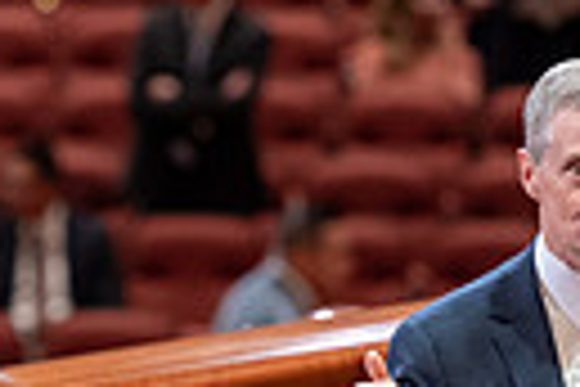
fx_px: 10520
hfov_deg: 3.2
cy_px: 664
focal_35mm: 653
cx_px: -13
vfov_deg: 2.1
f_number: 2.8
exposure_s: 1/200
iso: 1600
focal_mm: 145
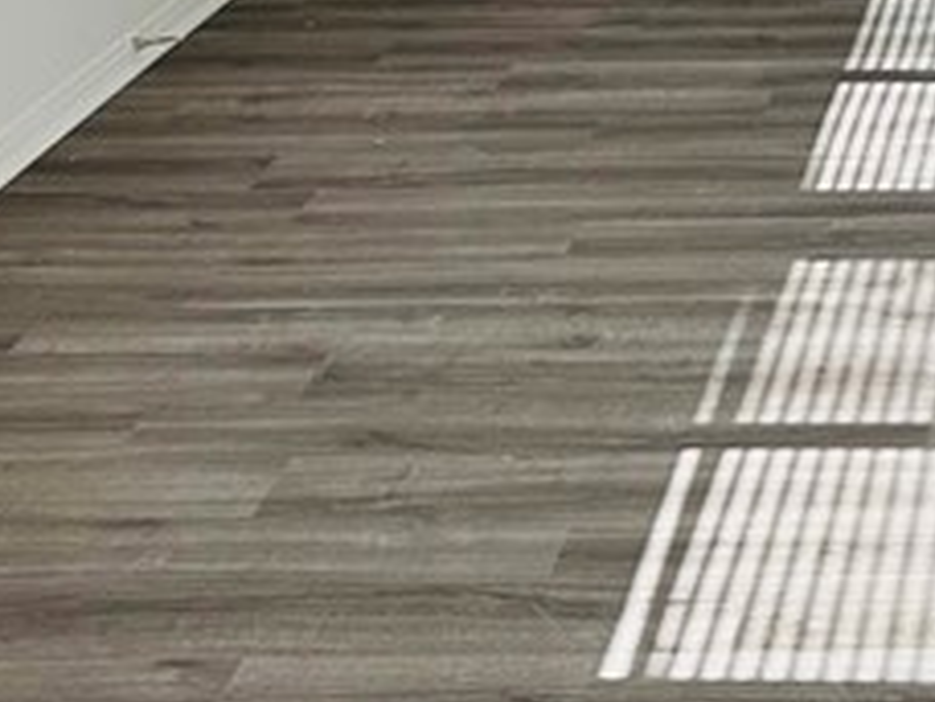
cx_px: 1222
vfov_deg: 12.1
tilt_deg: -1.5
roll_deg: +0.0
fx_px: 2917
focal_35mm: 108
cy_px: -735
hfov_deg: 17.1
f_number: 1.78
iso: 80
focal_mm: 6.86
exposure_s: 1/685
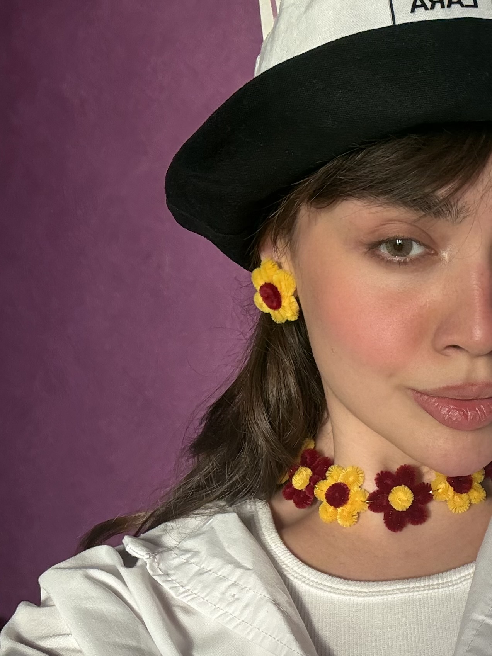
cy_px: 328
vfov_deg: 60.0
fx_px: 569
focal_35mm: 30
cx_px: 246
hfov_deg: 46.8
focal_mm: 2.69
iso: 25
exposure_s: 1/189
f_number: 1.9
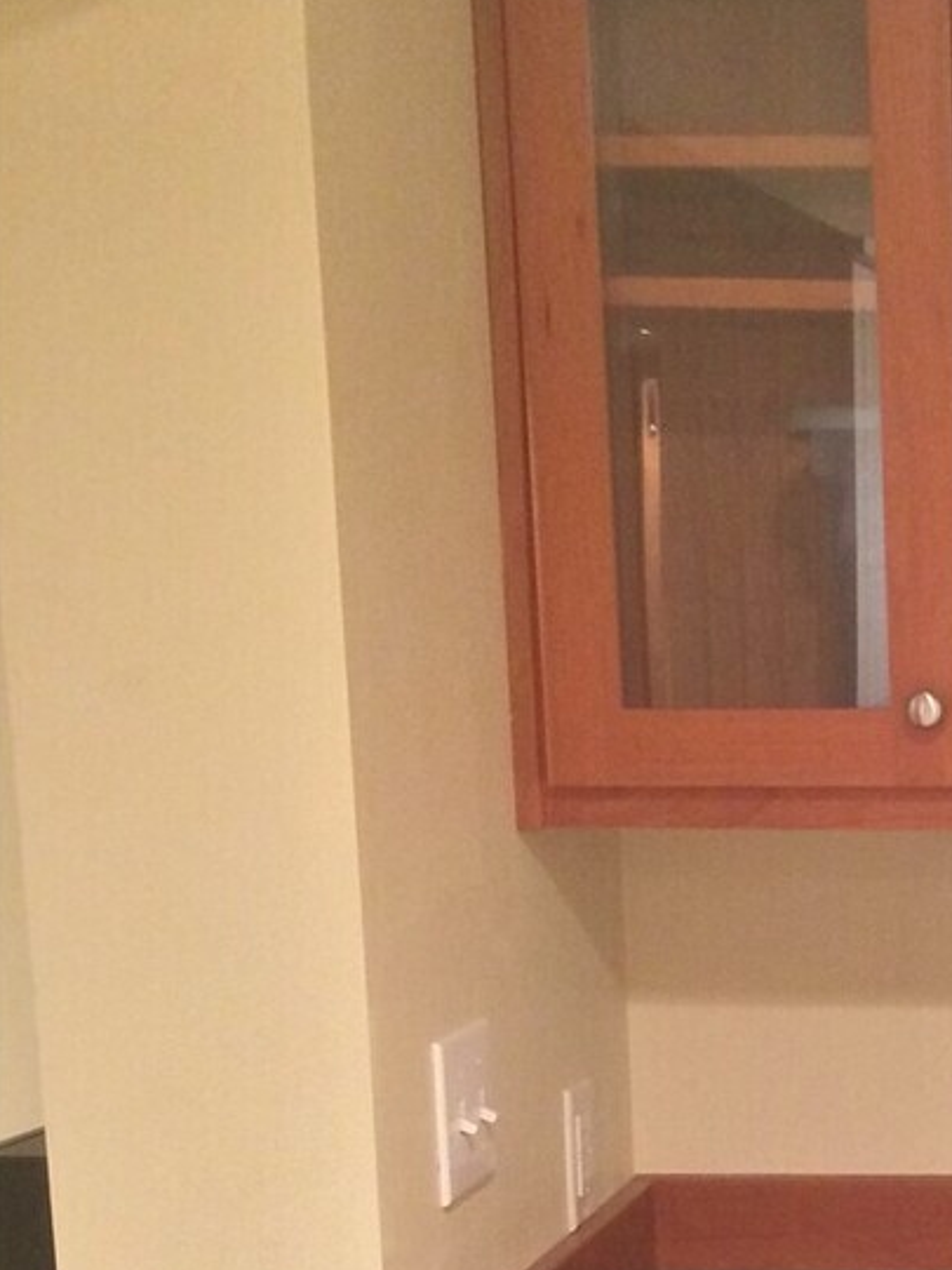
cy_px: 1150
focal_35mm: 80
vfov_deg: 23.7
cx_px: 1262
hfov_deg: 17.2
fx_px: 2934
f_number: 2.2
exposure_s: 1/20
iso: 320
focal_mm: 4.12
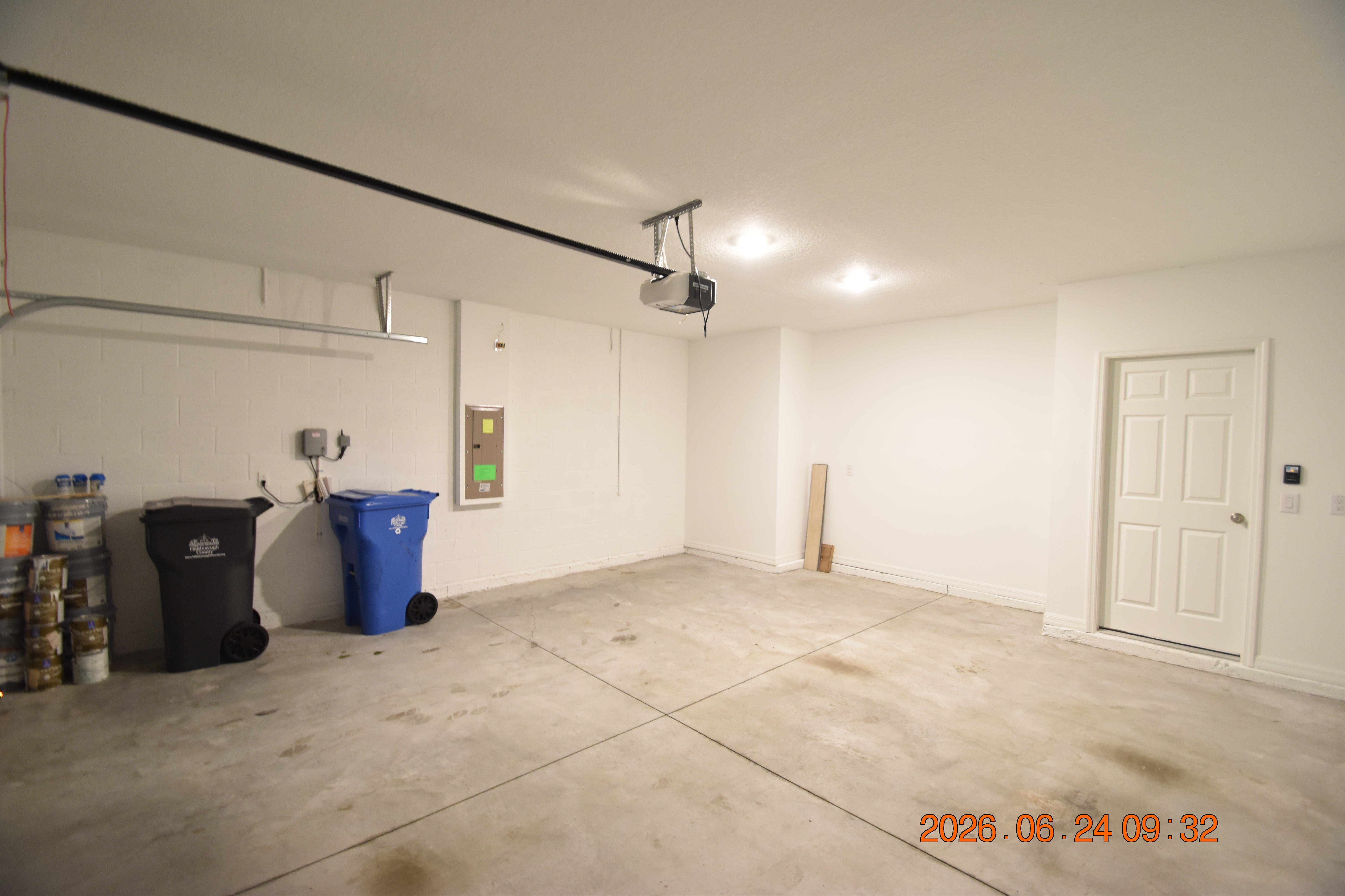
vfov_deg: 77.3
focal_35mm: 15
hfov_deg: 100.4
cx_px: 672
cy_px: 448
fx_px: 560
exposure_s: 1/10
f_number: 3.5
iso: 800
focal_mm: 10
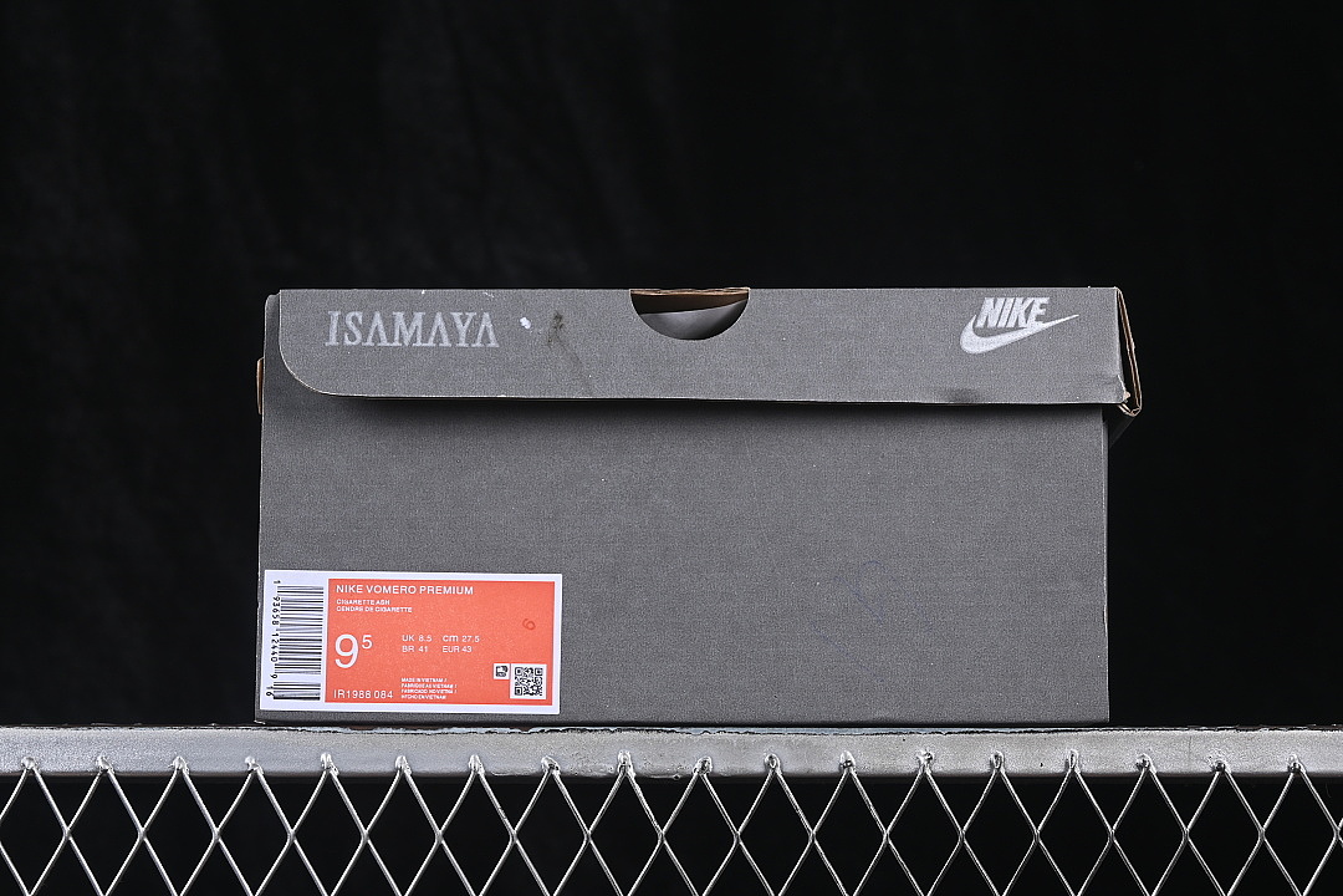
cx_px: 672
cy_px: 448
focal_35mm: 75
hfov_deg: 27.0
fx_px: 2798
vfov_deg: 18.2
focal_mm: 50
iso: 160
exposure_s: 1/80
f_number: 7.1
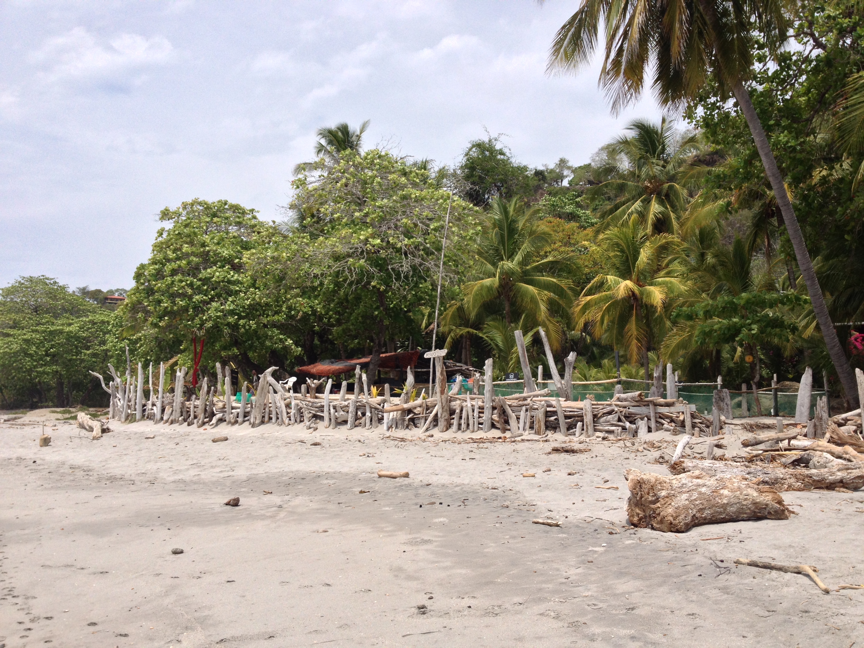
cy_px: 324
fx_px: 874
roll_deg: -1.1
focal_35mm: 35
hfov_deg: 52.6
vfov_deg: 40.7
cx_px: 432
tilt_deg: +3.4
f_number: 2.4
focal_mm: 4.28
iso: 50
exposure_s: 1/2208
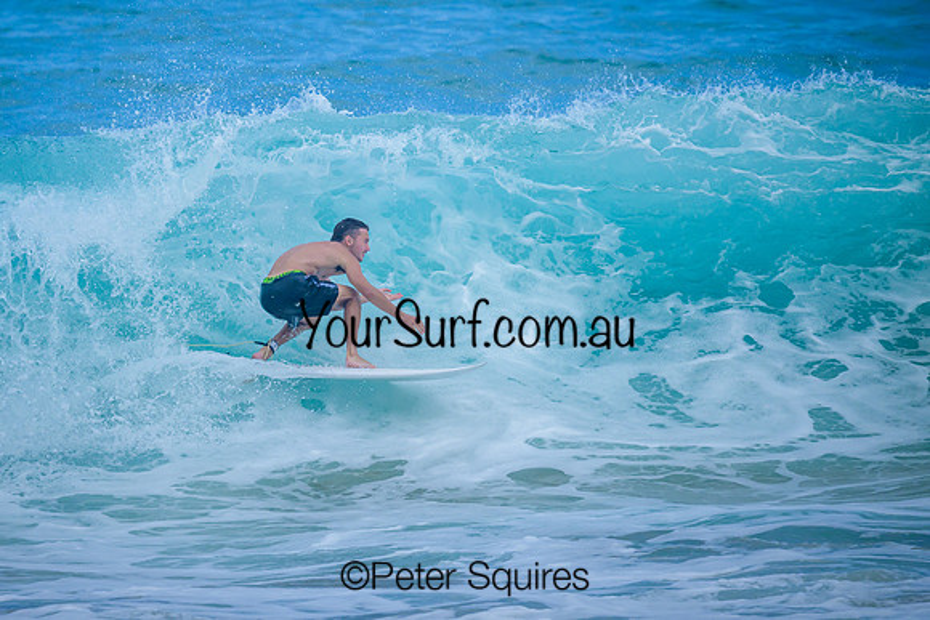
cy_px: 216
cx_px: 323
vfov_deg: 1.3
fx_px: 28398
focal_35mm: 1099
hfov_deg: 1.9
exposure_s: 1/3200
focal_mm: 800
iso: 500
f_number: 6.3
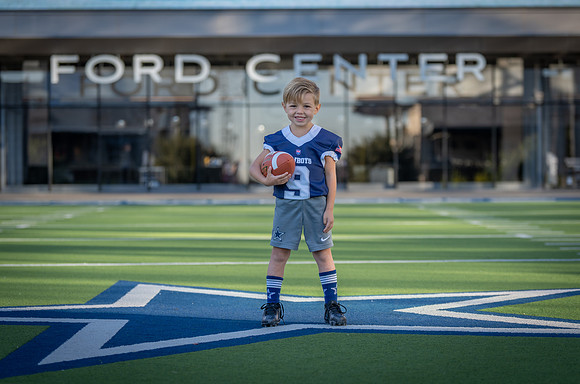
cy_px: 201
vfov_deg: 13.1
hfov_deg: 19.7
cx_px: 327
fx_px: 1669
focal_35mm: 104
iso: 100
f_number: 2.8
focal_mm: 89
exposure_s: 1/500
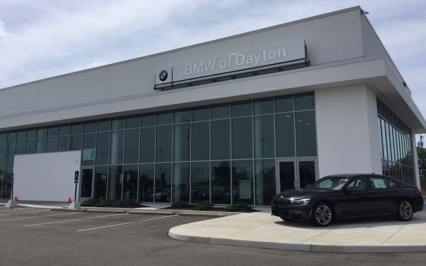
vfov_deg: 38.3
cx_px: 212
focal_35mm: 33
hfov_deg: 58.1
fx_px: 383
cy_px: 117
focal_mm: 3.3
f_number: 2.4
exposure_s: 1/3021
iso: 25
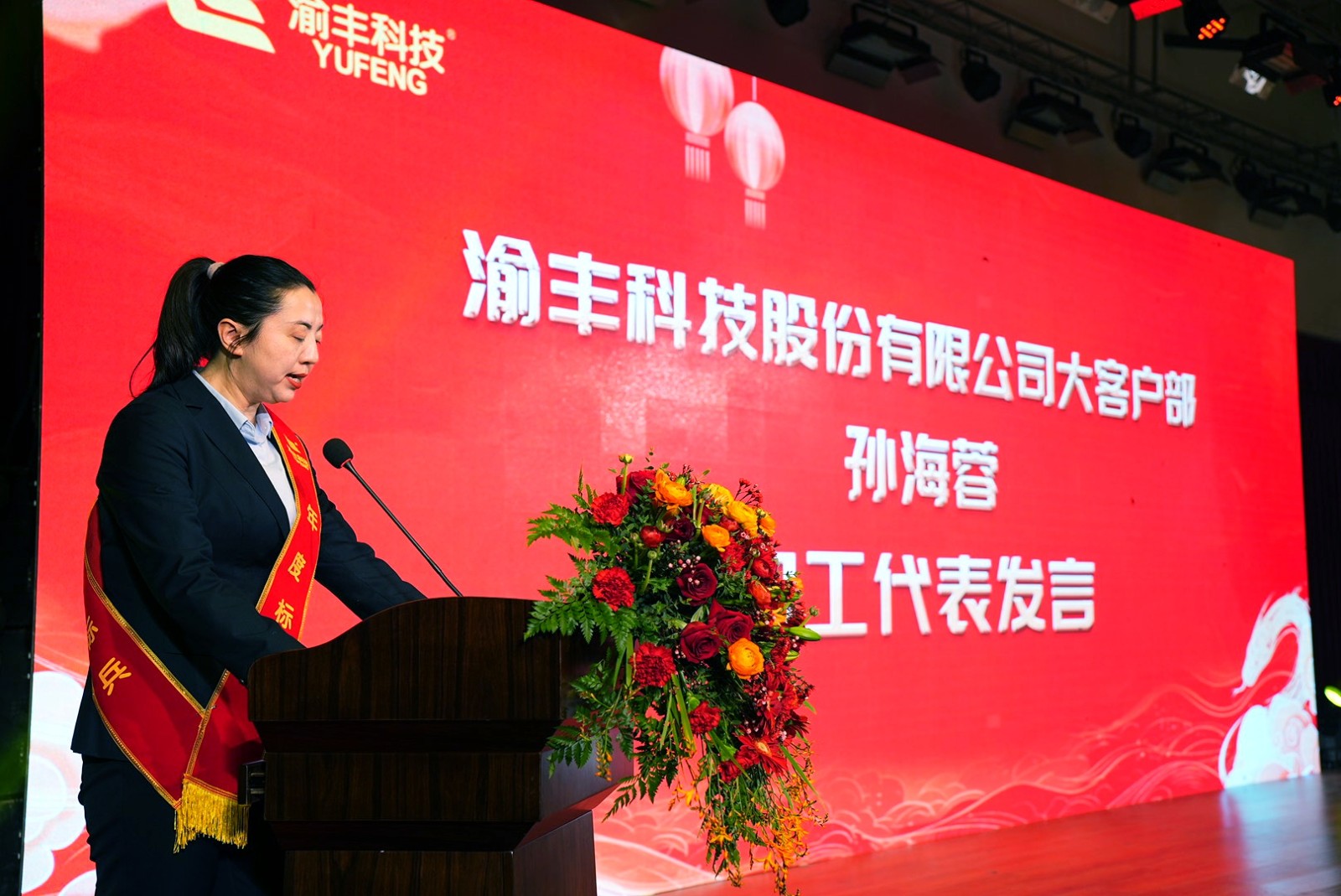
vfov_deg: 31.9
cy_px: 448
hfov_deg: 46.4
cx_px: 670
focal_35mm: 42
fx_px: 1565
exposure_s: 1/125
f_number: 3.5
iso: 320
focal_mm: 42
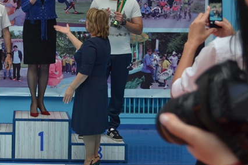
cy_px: 27
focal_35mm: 80
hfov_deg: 24.7
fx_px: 551
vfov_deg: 16.9
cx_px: 28
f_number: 4.5
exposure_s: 1/30
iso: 500
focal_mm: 29
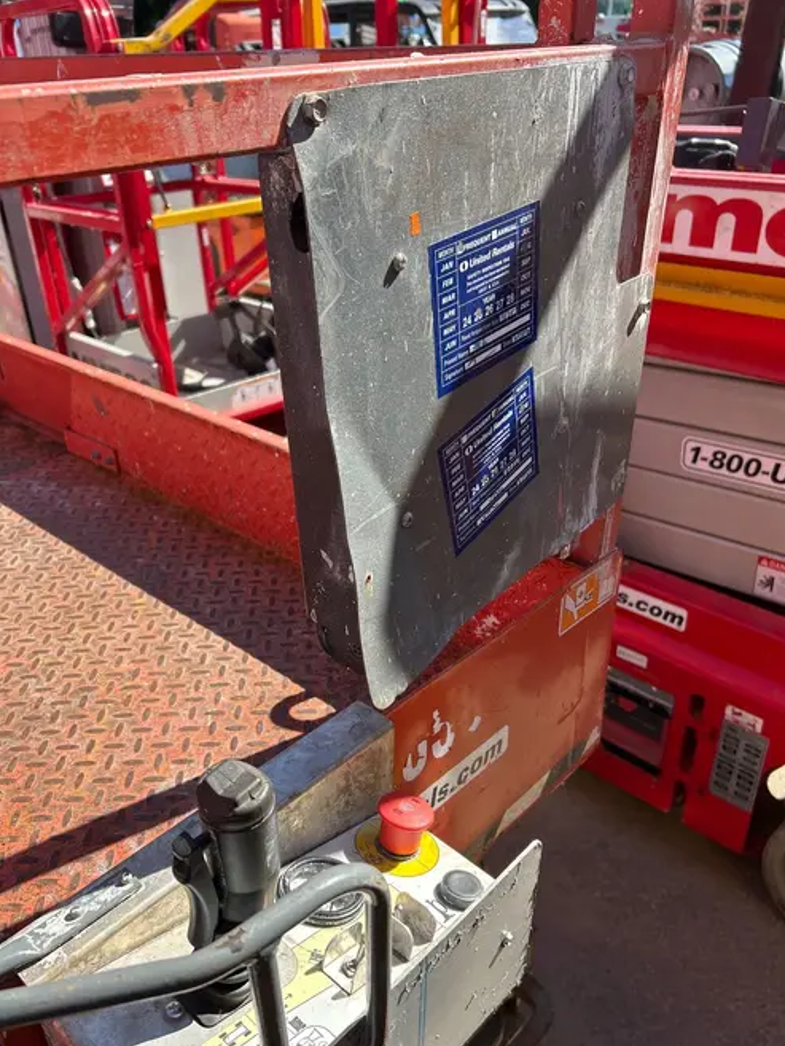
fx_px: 877
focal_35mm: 29
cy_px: 571
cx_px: 374
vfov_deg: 61.5
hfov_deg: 48.2
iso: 50
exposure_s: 1/1468
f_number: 1.5
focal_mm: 5.7
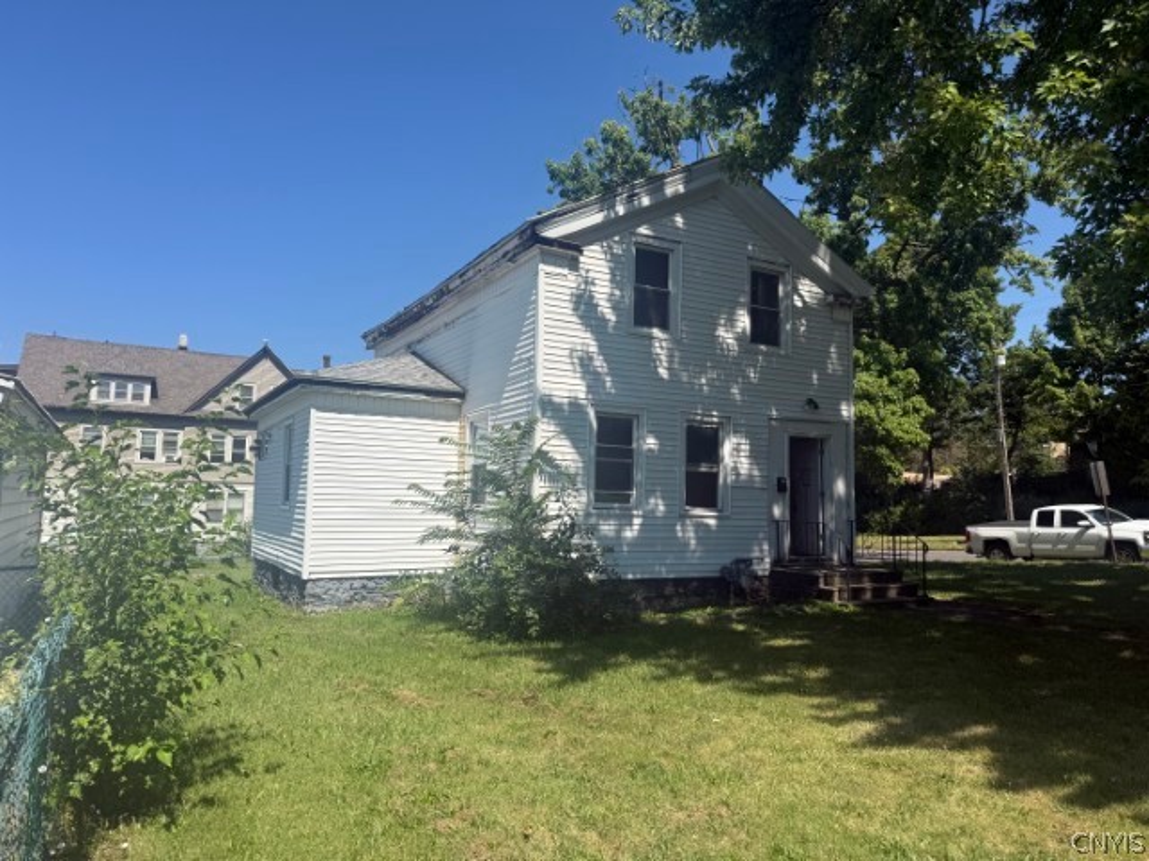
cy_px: 430
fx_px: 797
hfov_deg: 71.6
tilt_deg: +5.4
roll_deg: -1.3
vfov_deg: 56.8
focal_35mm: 24
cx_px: 574
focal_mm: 6.76
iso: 80
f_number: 1.78
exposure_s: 1/4405
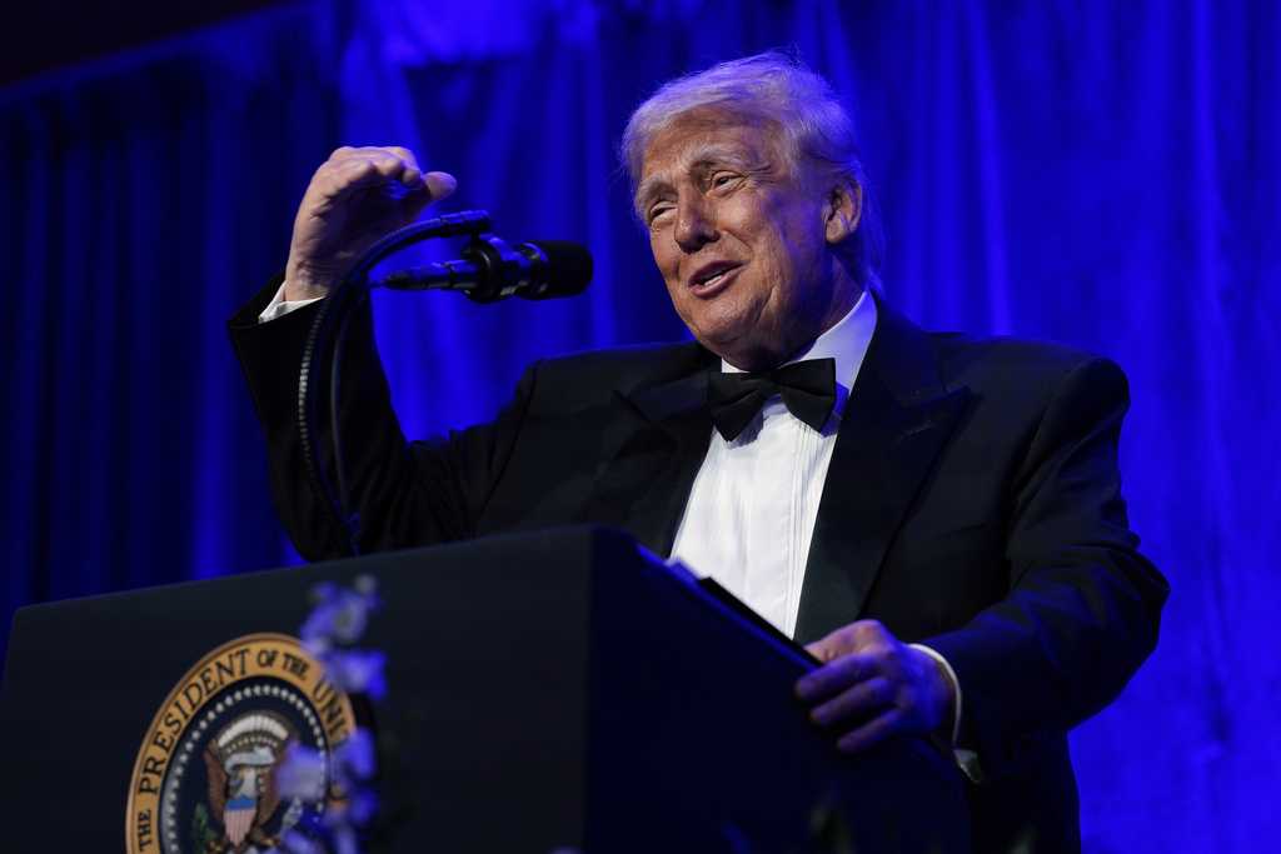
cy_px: 427
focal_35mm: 151
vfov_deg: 9.1
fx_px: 5373
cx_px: 640
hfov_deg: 13.6
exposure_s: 1/320
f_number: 3.5
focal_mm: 151
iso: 1250
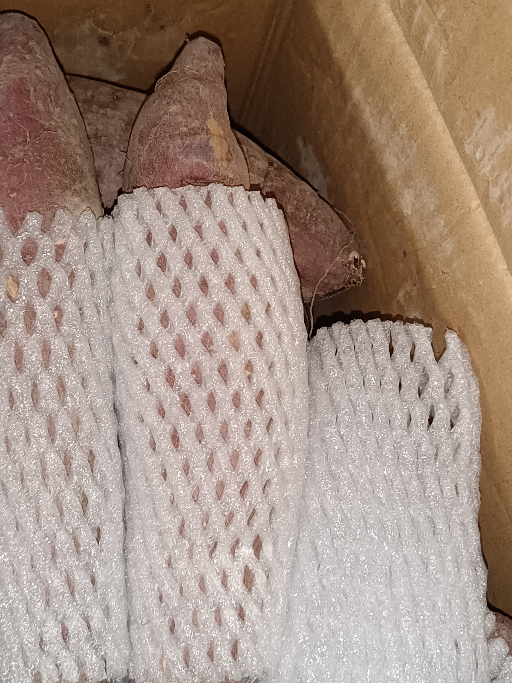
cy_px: 355
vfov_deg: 44.8
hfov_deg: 34.2
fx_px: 828
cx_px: 201
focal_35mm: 42
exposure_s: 1/25
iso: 1900
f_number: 1.9
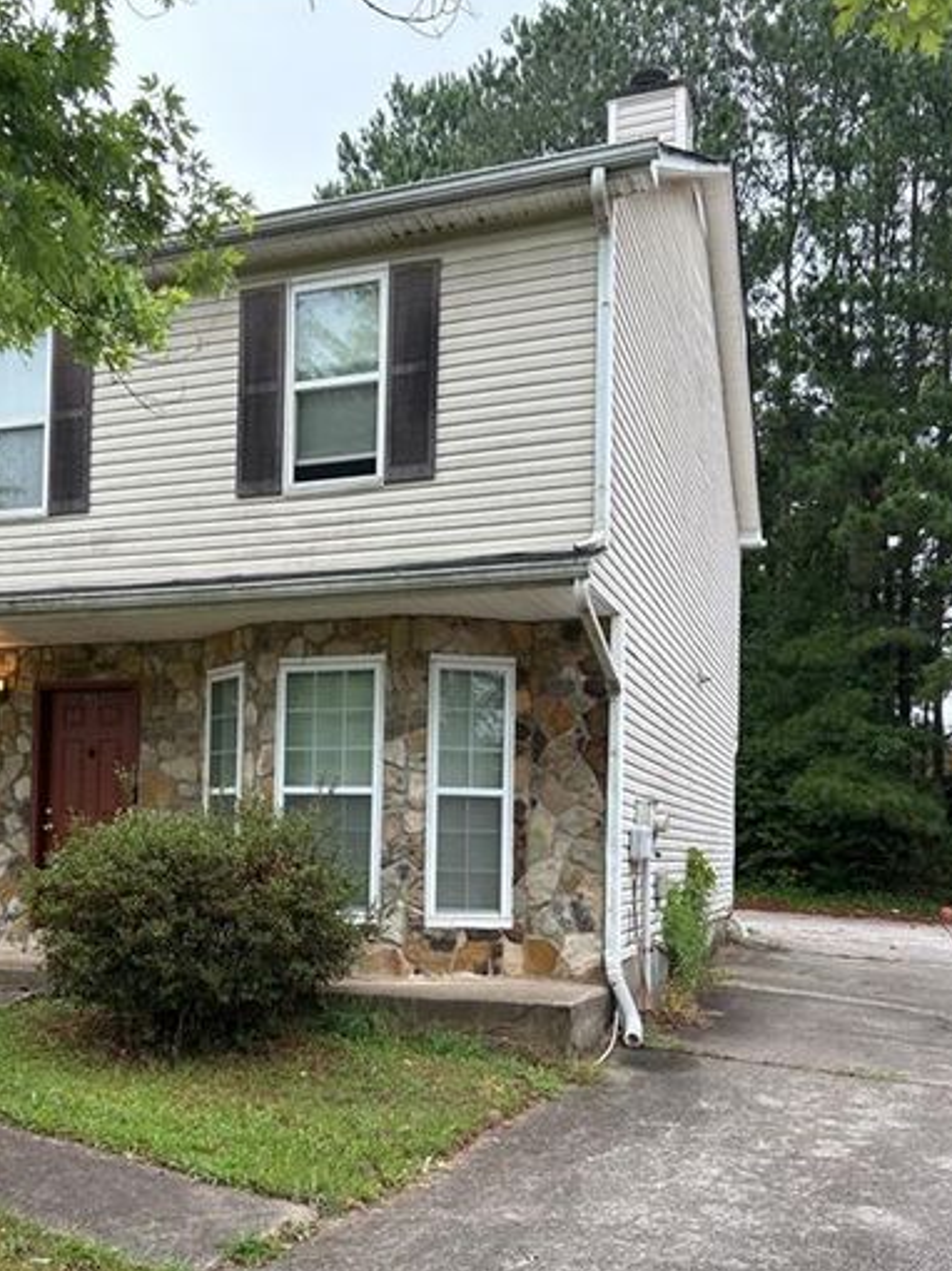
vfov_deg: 53.3
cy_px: 804
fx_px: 1248
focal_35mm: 34
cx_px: 336
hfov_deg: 41.3
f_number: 1.5
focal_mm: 5.7
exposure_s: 1/431
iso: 50
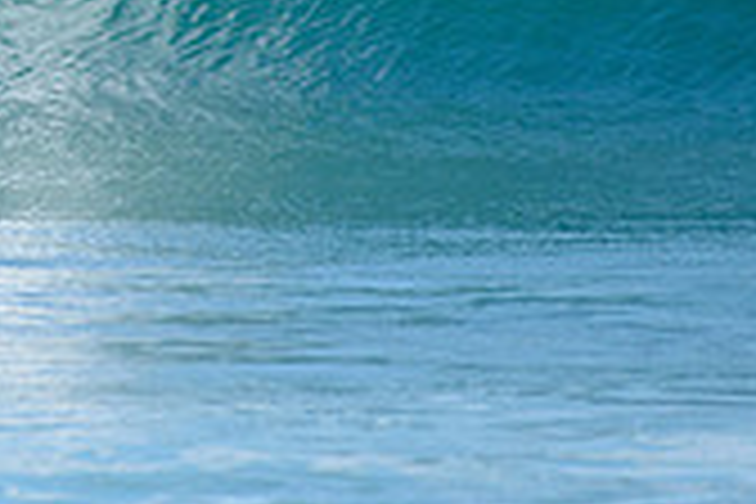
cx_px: -225
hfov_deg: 1.2
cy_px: -196
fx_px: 36222
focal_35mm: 1725
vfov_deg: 0.8
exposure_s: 1/2000
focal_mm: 500
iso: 180
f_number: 5.6
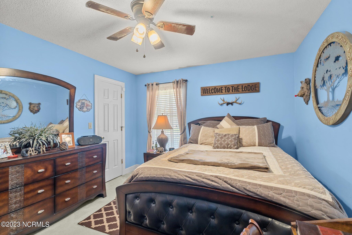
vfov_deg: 73.7
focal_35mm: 16
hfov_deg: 96.7
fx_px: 156
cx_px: 176
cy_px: 118
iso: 400
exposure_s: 2
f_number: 8
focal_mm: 16
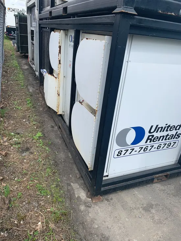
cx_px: 90
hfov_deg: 53.1
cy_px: 120
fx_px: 181
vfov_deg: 67.3
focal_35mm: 26
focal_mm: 4.25
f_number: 1.8
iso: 25
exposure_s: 1/1634
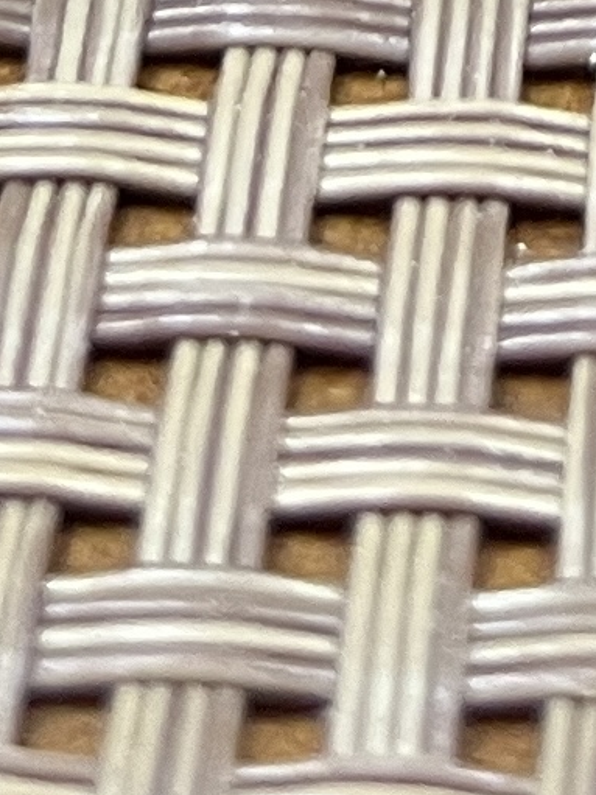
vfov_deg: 10.1
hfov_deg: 9.5
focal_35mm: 154
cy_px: -1459
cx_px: 663
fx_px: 3537
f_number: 1.6
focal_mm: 5.1
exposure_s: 1/60
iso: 200
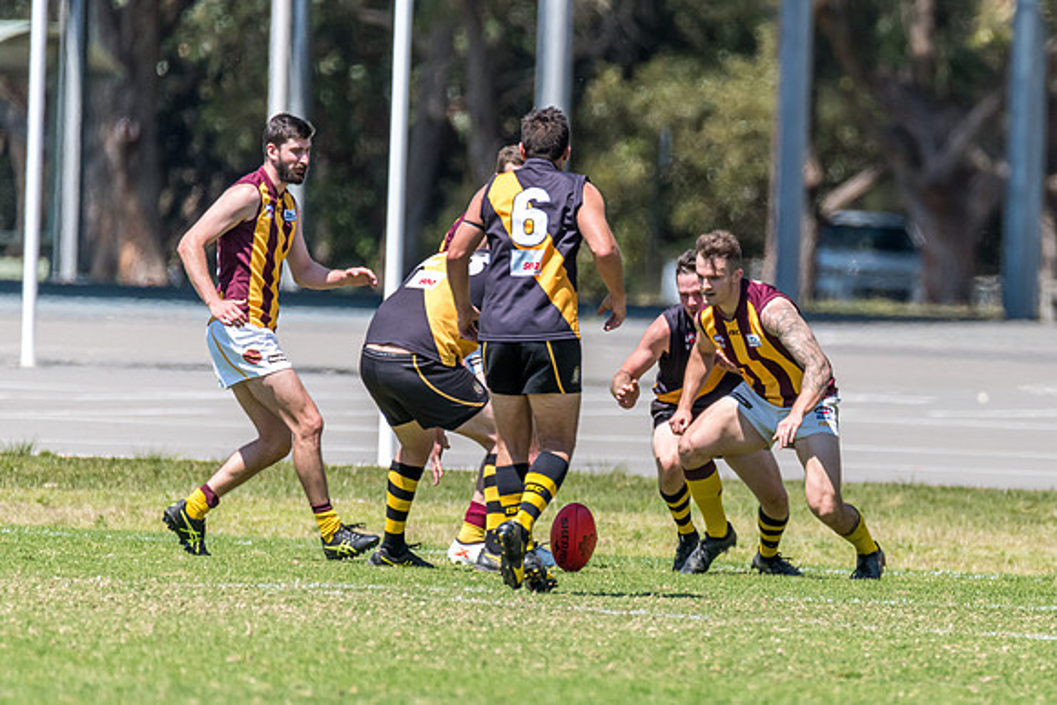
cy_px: 453
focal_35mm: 889
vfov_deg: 1.5
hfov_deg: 2.3
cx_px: 749
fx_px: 26107
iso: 800
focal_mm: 600
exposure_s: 1/2500
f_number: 6.3
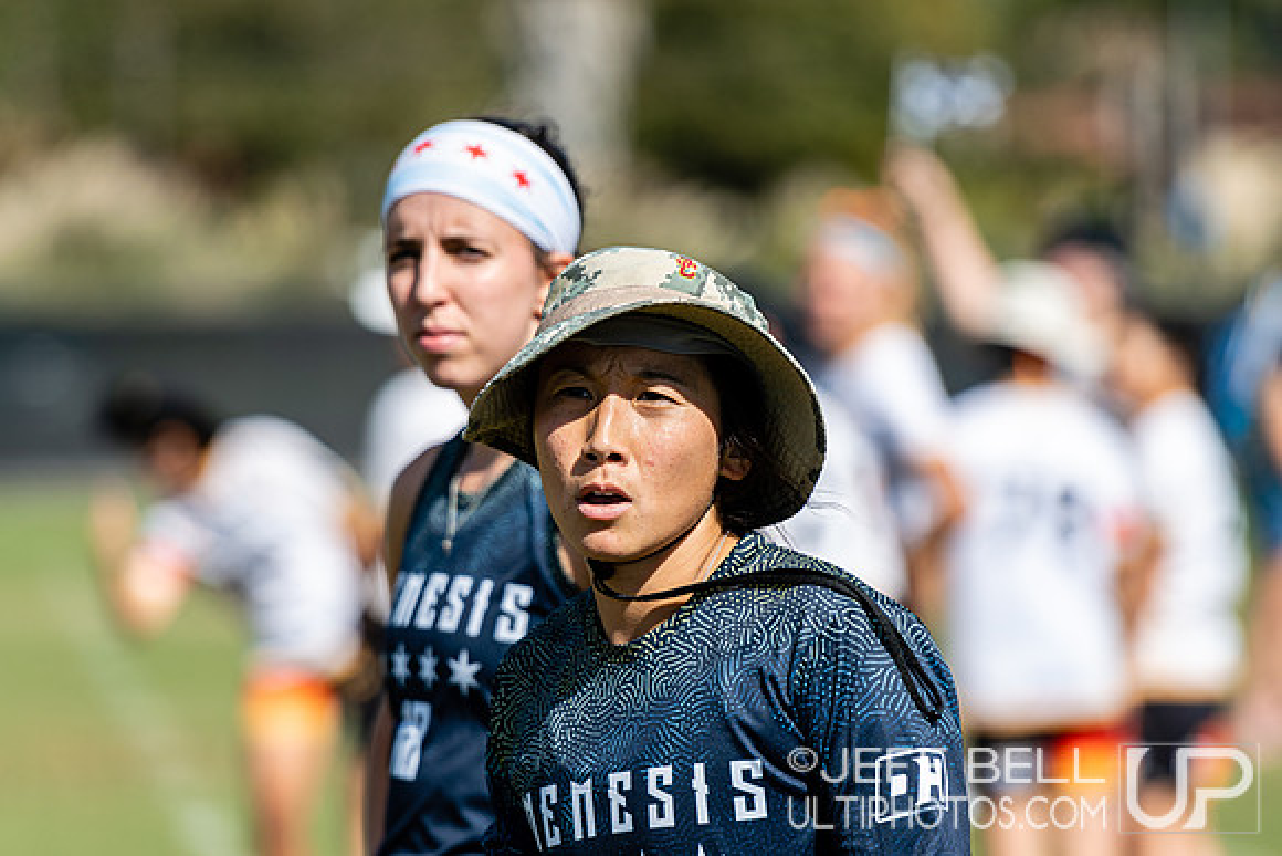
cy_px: 428
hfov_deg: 7.0
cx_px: 641
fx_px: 10418
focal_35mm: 292
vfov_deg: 4.7
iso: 100
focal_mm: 195
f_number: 3.2
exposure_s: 1/1600
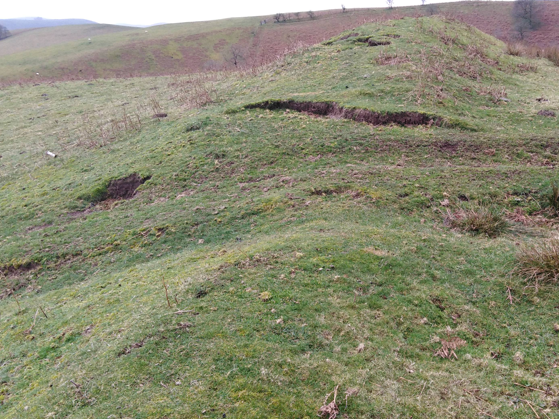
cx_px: 390
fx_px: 630
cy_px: 264
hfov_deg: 46.8
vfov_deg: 36.6
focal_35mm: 39
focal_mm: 3.46
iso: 132
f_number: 2.2
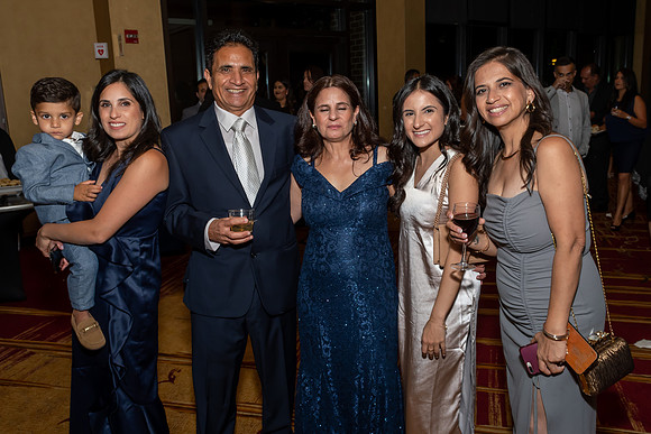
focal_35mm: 30
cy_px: 202
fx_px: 551
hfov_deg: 61.1
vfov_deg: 43.0
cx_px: 348
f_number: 7.1
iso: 400
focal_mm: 17
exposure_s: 1/250
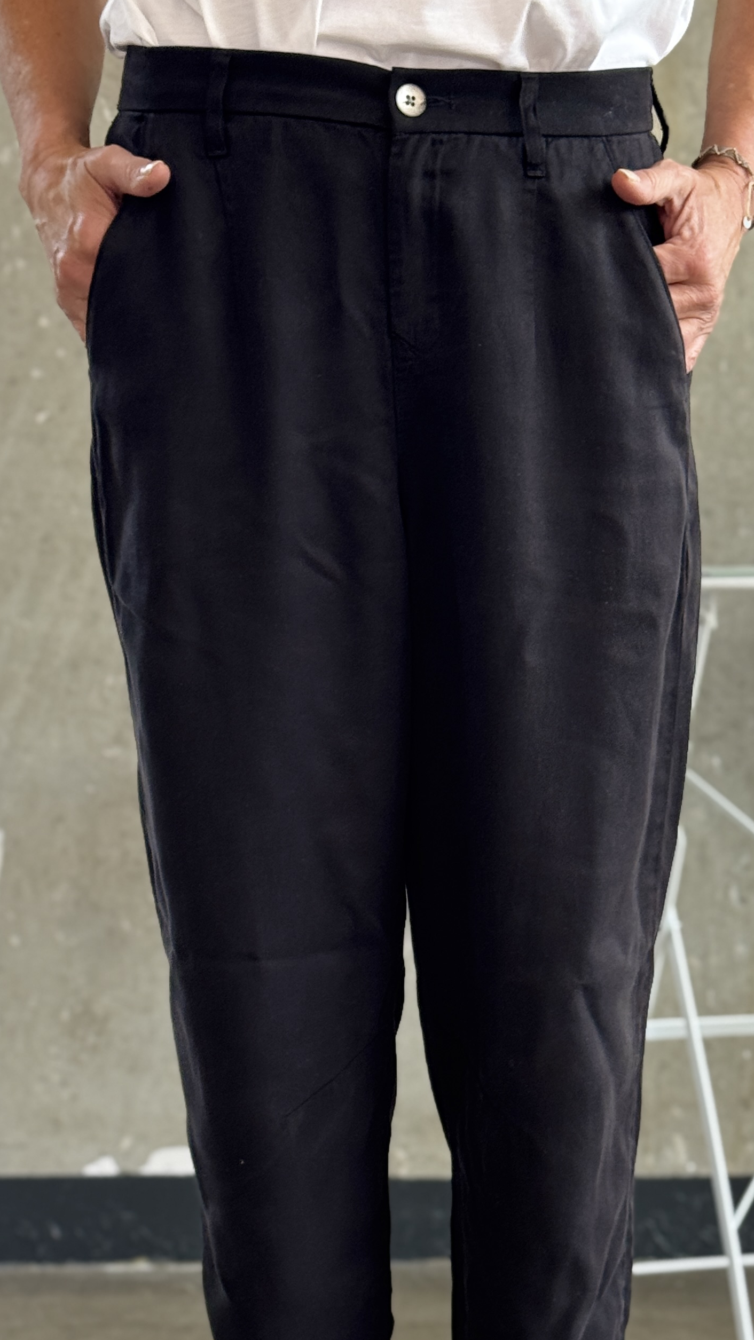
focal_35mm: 84
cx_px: 438
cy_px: 946
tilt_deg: -7.5
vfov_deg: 25.1
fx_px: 2985
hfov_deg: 14.4
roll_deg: +1.0
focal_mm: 6.76
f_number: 1.78
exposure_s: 1/102
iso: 100
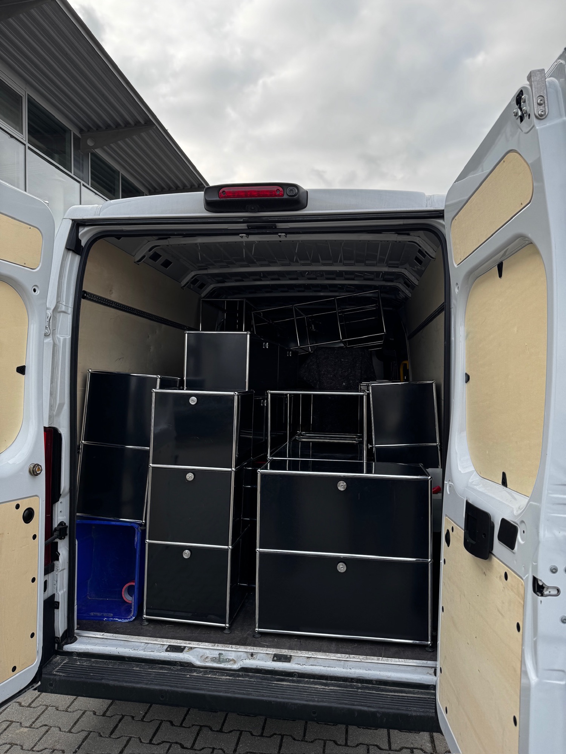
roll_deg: -0.8
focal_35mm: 24
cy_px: 377
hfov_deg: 56.8
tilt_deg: -0.5
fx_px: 523
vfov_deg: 71.6
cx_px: 283
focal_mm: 6.76
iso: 80
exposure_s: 1/730
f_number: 1.78
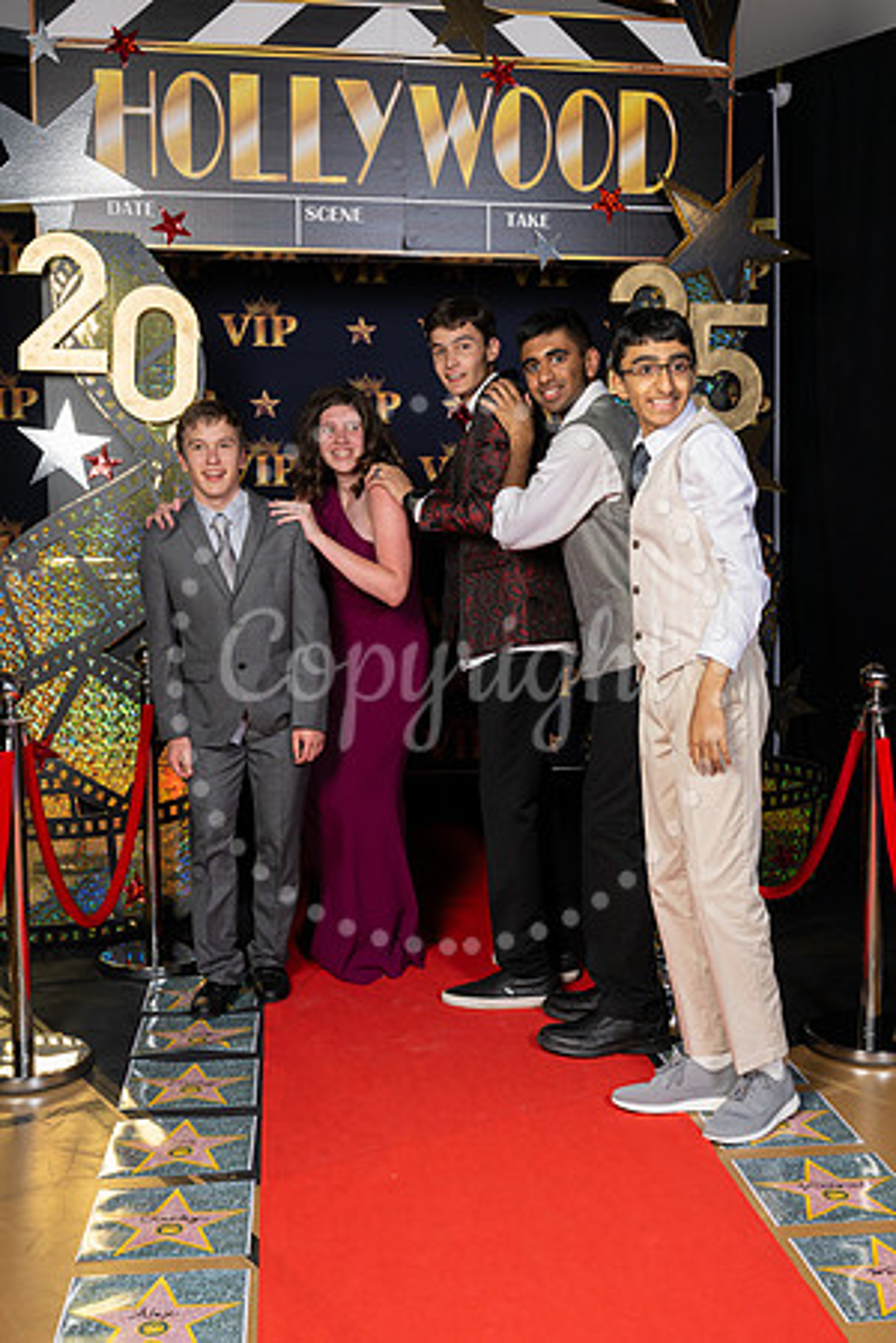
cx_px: 448
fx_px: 1493
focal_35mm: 40
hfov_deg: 33.4
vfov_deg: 48.5
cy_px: 672
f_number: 8
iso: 320
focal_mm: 40
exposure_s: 1/100
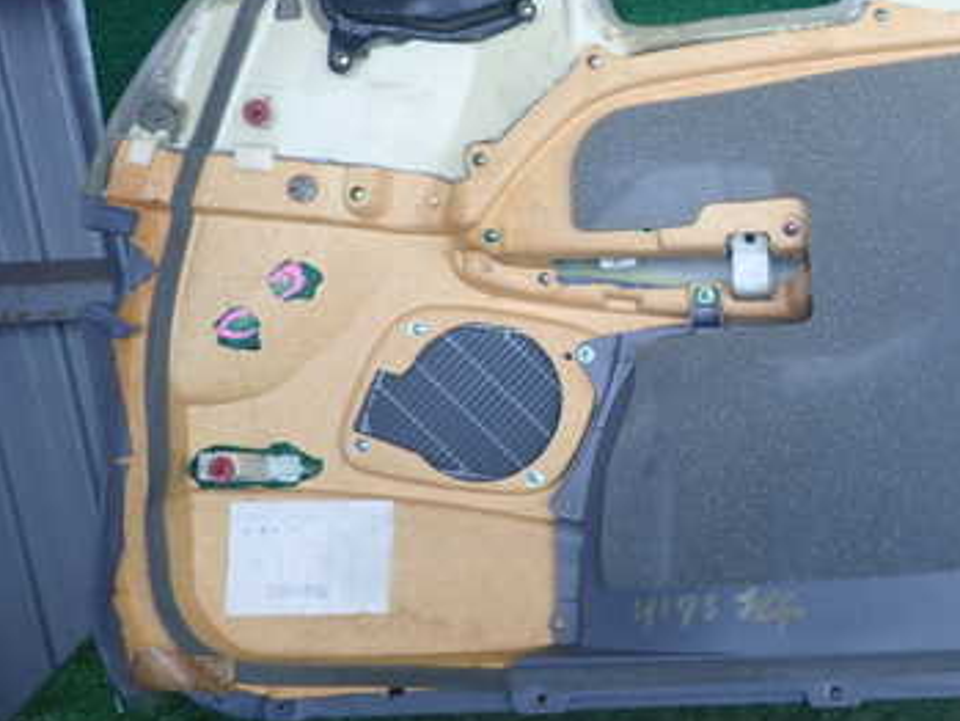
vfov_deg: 33.4
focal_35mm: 43
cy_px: 253
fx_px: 1193
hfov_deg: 41.5
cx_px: 800
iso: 100
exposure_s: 1/125
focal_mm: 4.5
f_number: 2
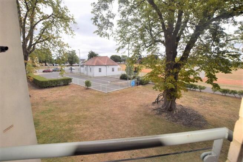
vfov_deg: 77.4
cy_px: 81
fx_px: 101
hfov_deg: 100.4
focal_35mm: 15
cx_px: 122
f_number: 10
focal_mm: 10
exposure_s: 1/200
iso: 100
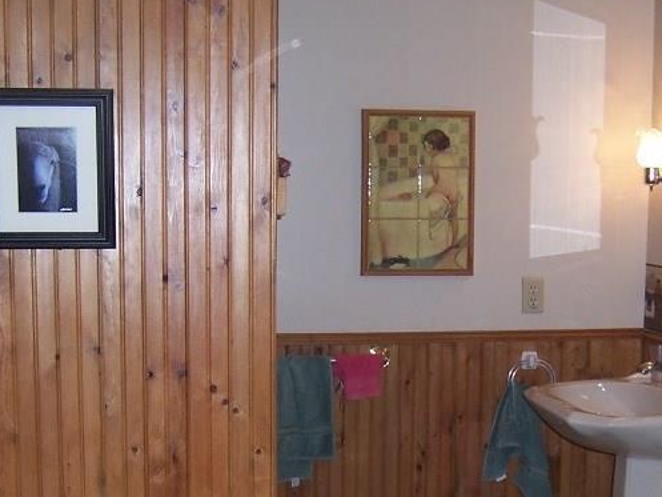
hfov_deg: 28.5
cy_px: 390
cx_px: 390
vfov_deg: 21.4
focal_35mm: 68
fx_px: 1301
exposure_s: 1/60
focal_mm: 5.5
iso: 80
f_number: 2.8
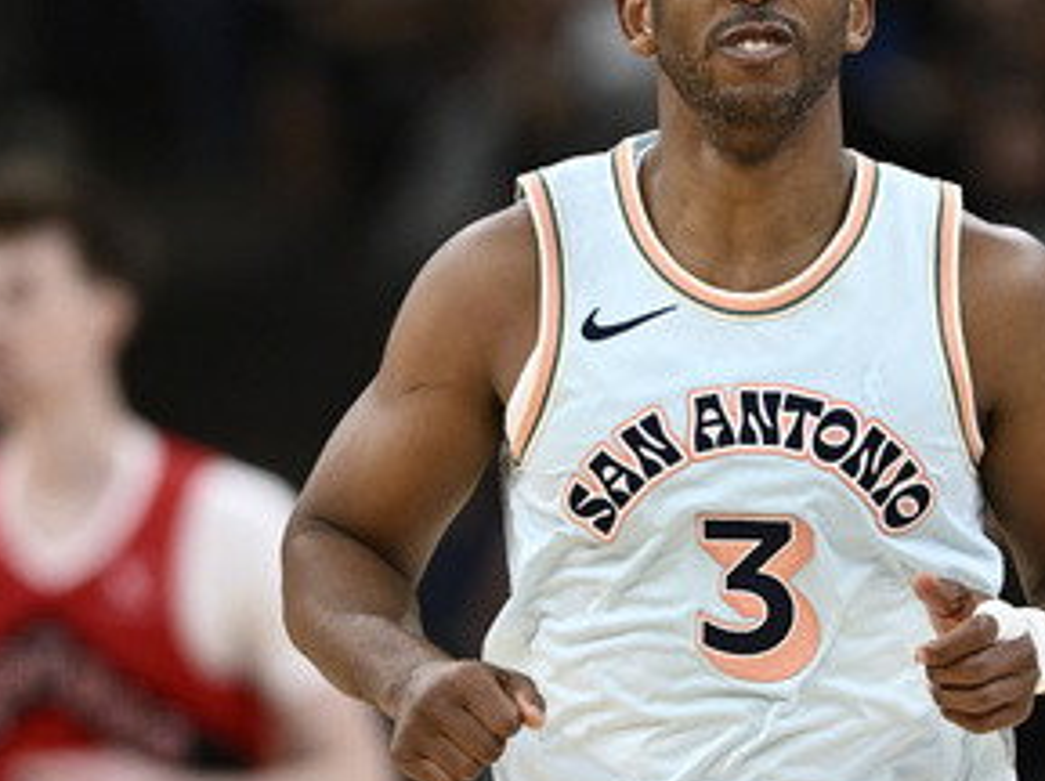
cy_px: 407
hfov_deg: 5.8
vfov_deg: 4.4
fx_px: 10281
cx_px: 781
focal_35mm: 341
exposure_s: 1/1250
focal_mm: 200
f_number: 2
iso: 640
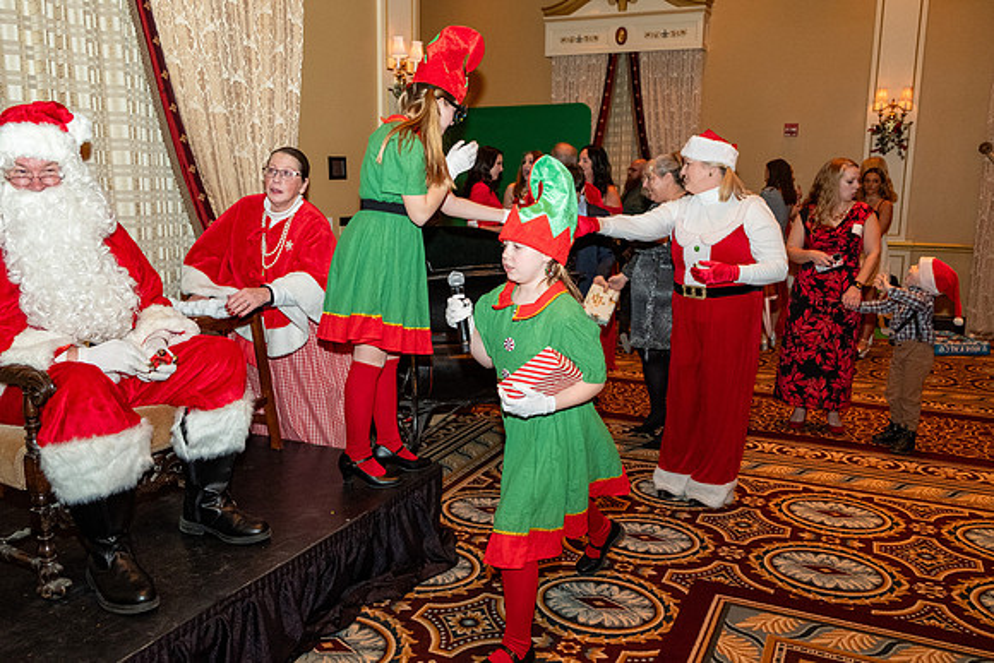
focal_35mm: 28
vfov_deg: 46.4
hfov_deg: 65.5
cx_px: 497
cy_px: 332
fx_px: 773
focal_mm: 18.8
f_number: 2.8
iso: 2500
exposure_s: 1/125
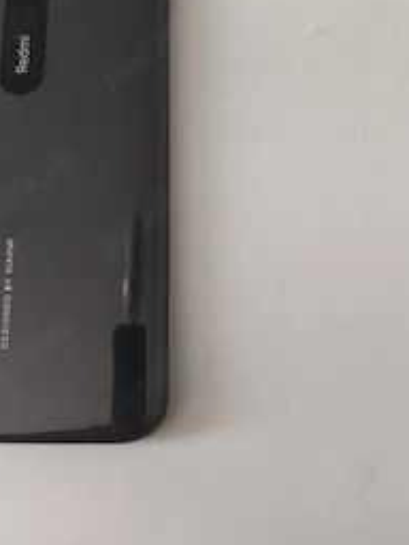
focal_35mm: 36
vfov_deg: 51.1
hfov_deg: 39.6
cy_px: 228
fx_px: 567
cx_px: 213
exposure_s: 1/50.3
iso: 800
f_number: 1.65
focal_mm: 6.18
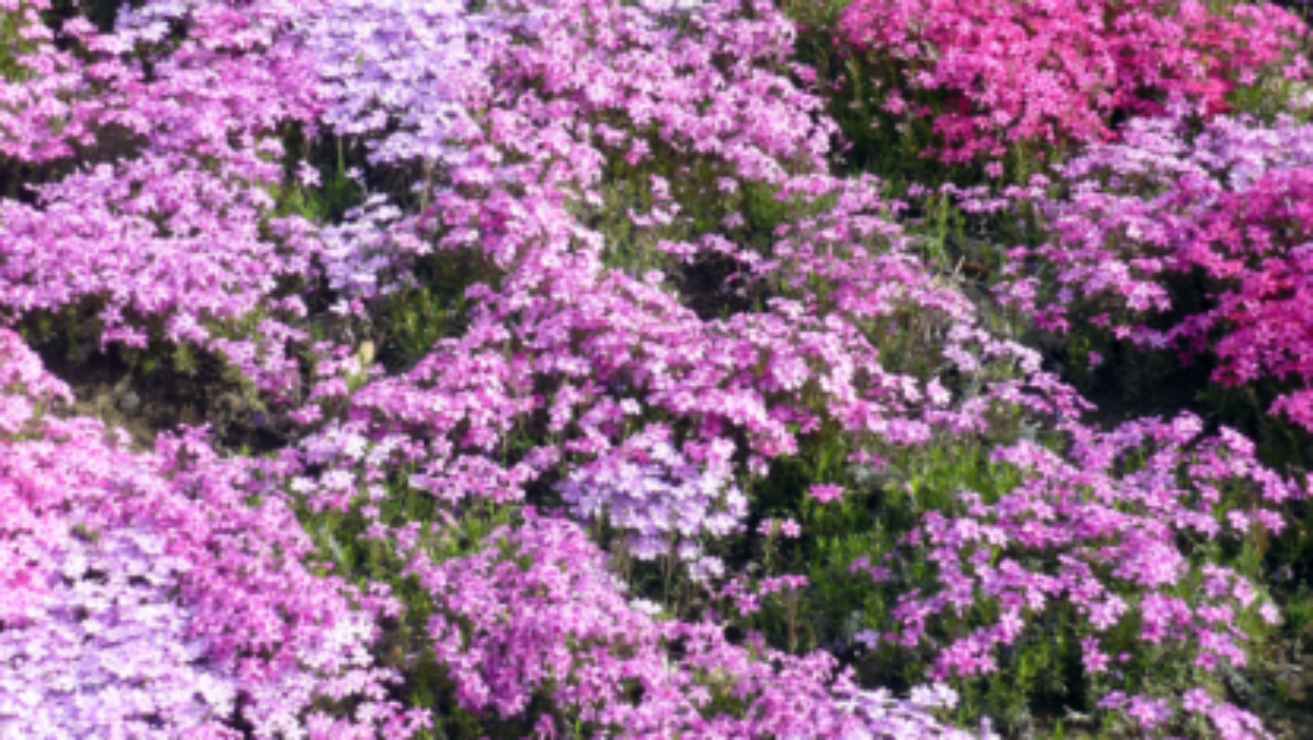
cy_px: 386
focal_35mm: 74
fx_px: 2578
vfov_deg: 16.3
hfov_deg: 28.4
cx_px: 440
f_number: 3.1
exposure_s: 1/640
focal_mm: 7.8
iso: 100
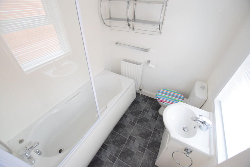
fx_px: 104
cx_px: 125
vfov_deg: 77.4
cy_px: 84
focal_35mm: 15
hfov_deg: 100.4
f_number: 3.5
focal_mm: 10
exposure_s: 1/60
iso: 1250
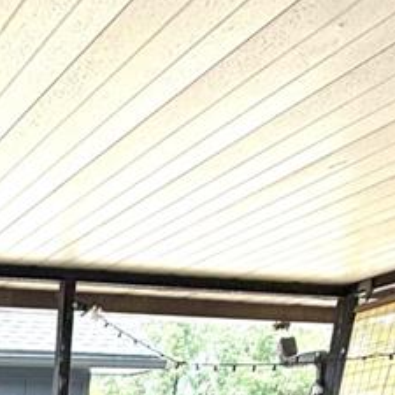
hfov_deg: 22.8
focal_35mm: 66
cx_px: -142
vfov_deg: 19.1
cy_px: 730
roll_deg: +0.0
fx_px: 852
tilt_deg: -16.6
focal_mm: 2.22
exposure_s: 1/171
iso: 40
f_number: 2.2
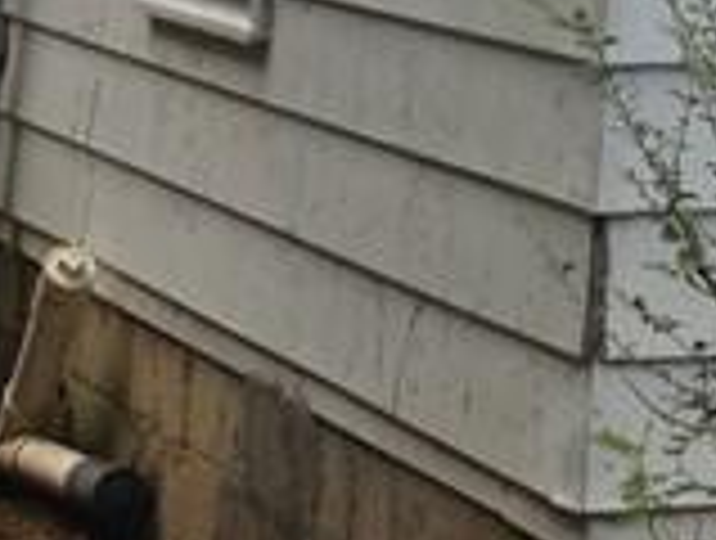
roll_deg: +0.0
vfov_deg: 6.8
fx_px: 4395
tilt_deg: +2.4
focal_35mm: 212
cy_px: -630
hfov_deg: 9.2
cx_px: 815
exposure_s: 1/437
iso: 50
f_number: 2.4
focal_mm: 4.12
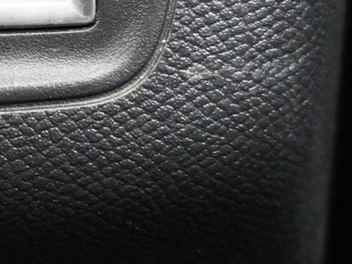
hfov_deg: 13.4
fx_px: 1424
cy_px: -41
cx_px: -147
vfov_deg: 10.4
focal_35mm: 140
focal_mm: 20
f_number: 4
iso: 3200
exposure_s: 1/30
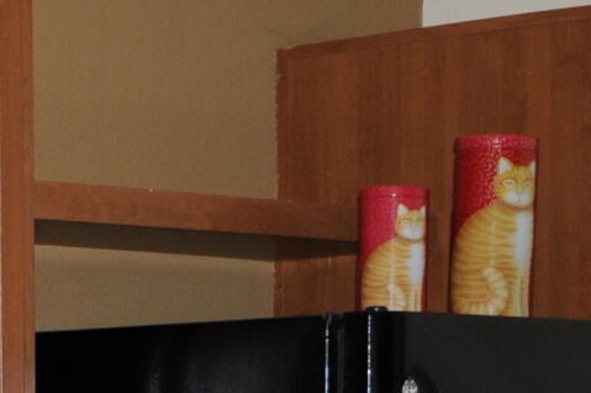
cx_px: -339
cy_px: 863
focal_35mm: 169
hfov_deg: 11.6
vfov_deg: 7.7
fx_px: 2771
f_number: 3.5
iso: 320
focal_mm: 18
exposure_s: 1/250
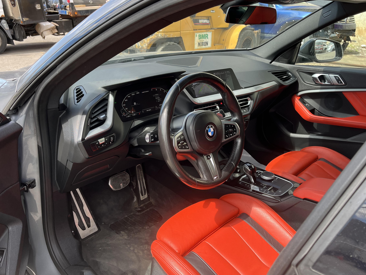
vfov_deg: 48.2
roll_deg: -0.1
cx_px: 181
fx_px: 307
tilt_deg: -21.7
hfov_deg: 61.7
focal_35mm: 29
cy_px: 124
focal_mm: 5.1
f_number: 1.6
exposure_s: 1/366
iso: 50
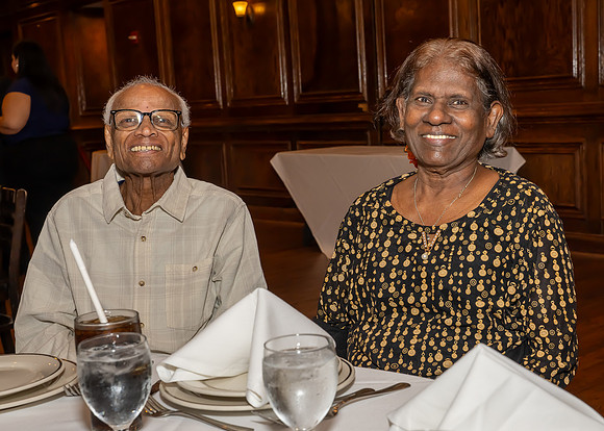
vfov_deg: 27.2
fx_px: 891
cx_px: 357
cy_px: 235
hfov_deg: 37.3
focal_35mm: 52
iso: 500
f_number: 7.1
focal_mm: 37
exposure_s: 1/250
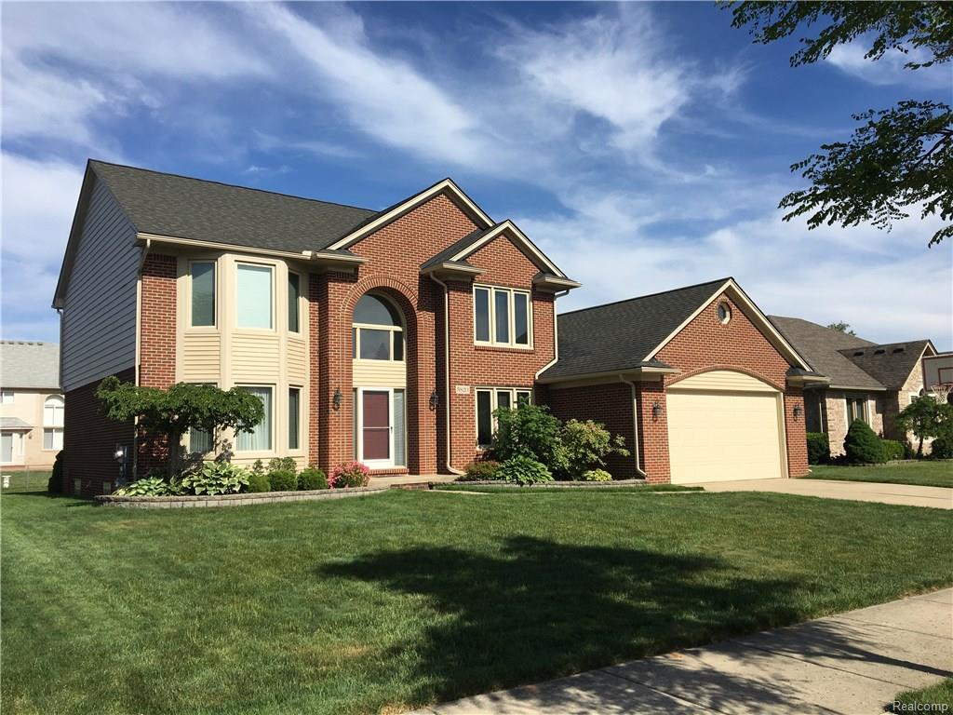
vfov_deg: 48.2
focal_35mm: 29
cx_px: 476
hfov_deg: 61.7
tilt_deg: +4.9
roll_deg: +1.3
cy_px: 358
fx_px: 798
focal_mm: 4.15
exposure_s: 1/2198
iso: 25
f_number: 2.2
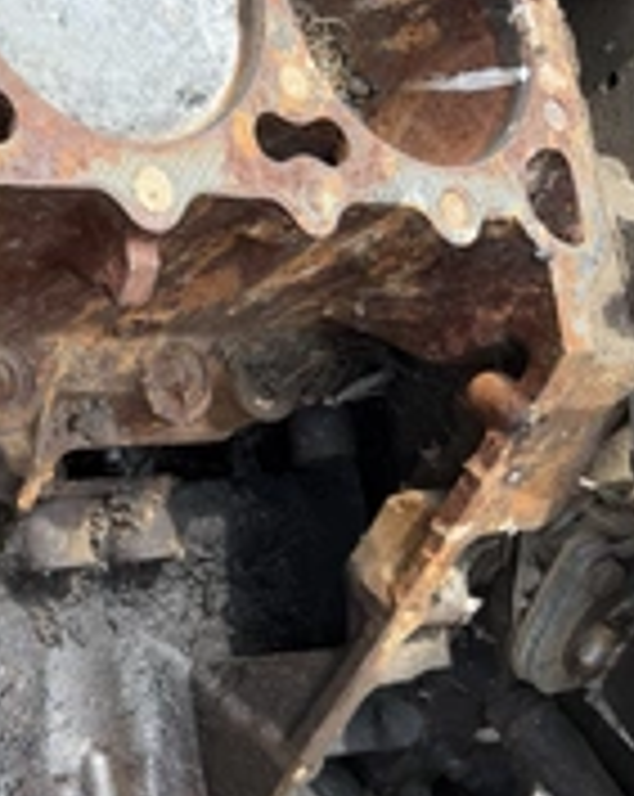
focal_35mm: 53
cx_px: -207
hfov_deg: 24.6
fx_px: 1246
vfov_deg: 35.1
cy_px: 526
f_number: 1.78
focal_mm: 6.76
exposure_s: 1/868
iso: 80
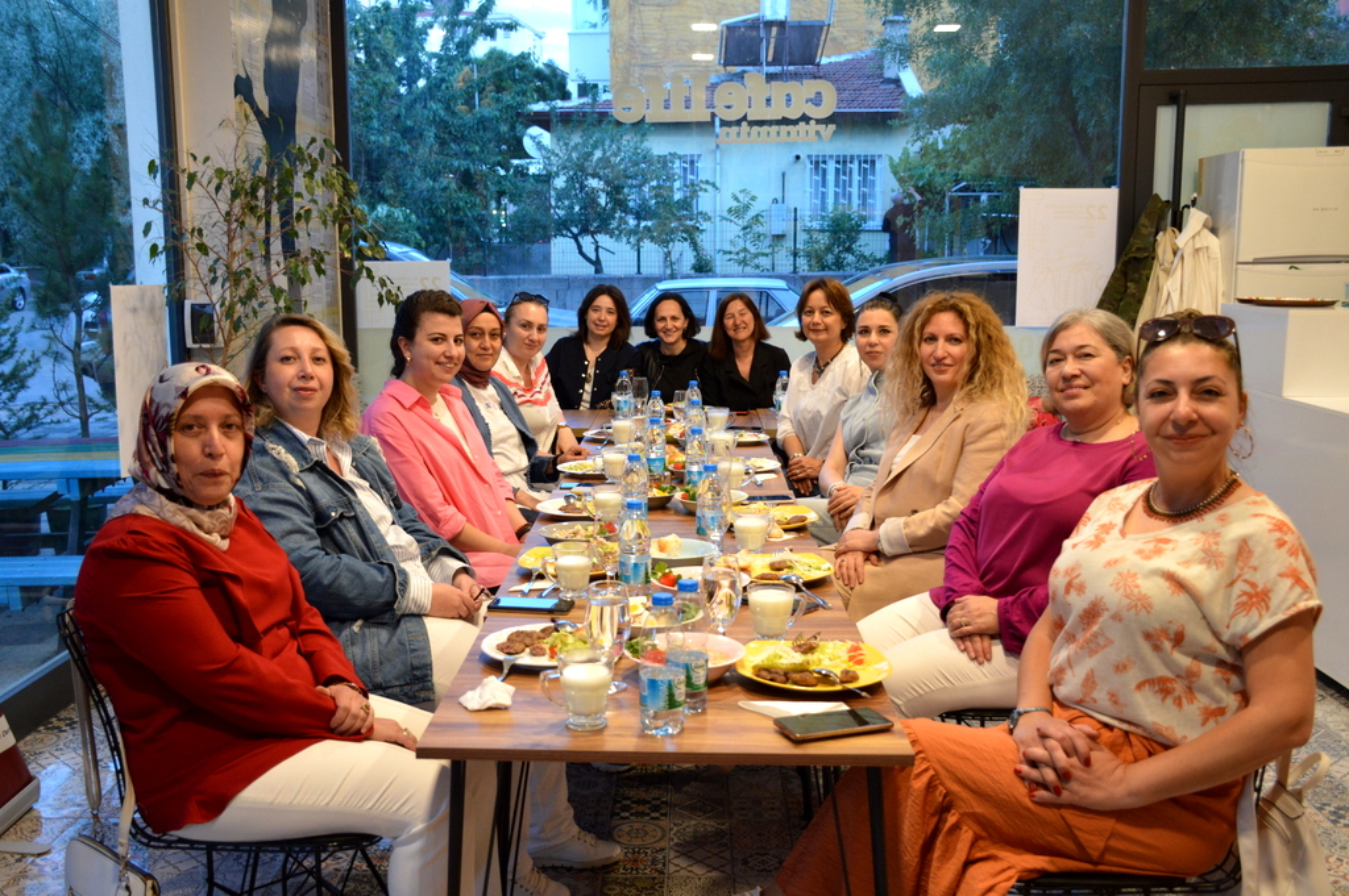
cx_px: 674
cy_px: 448
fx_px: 1292
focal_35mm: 34
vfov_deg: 38.3
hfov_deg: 55.1
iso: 800
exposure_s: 1/30
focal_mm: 23
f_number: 3.8
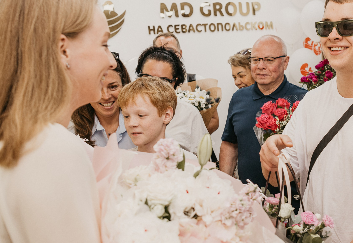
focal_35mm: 45
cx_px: 272
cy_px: 144
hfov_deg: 41.7
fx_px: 446
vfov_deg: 30.4
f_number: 4
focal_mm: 24
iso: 320
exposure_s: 1/160
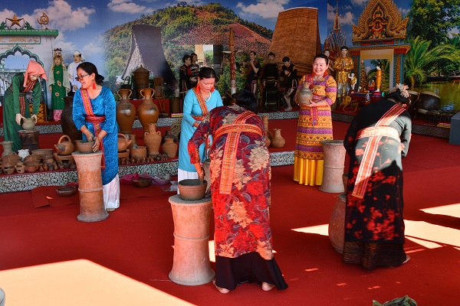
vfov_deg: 34.2
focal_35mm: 39
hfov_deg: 49.6
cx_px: 230
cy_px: 153
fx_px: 498
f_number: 11
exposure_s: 1/80
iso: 400
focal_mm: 26
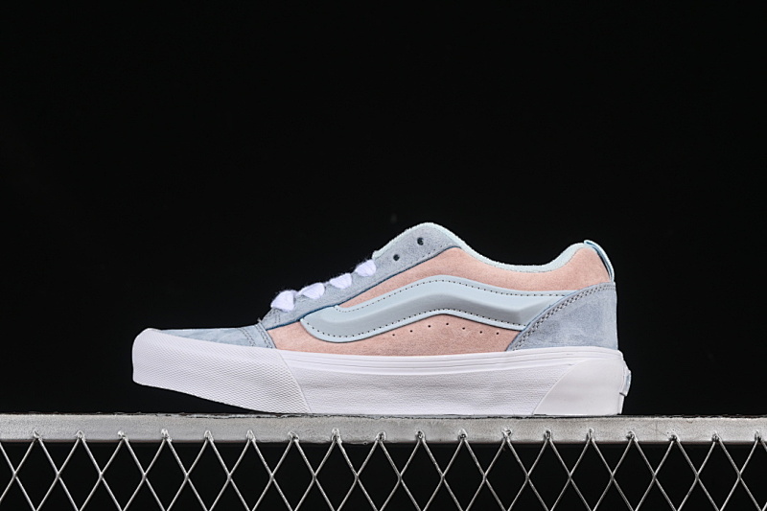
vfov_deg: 18.2
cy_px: 256
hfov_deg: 27.0
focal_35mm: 75
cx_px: 384
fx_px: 1597
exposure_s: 1/80
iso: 160
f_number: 8
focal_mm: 50
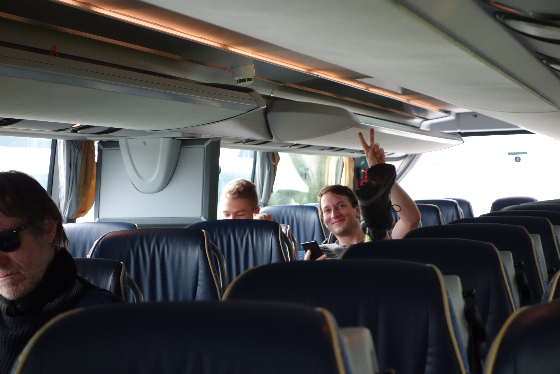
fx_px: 1555
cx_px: 280
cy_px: 187
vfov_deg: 13.7
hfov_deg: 20.4
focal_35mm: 100
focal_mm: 37.1
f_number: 4.9
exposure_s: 1/60
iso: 800
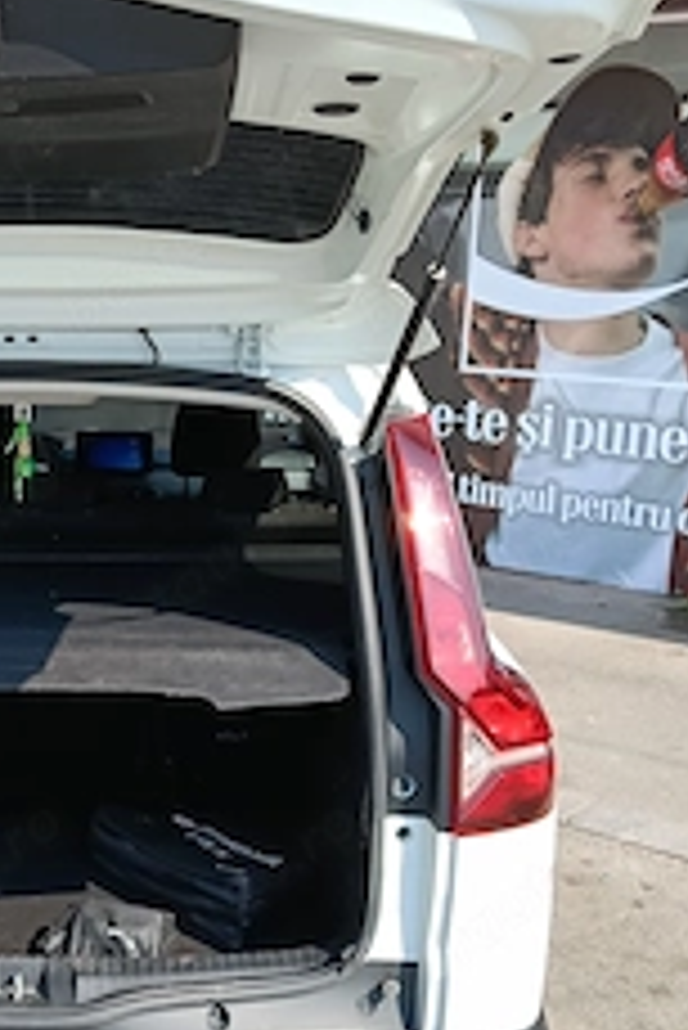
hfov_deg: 26.8
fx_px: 1402
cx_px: 90
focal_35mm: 49
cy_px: 648
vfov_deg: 40.0
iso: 50
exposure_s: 1/321
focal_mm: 3.98
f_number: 1.8
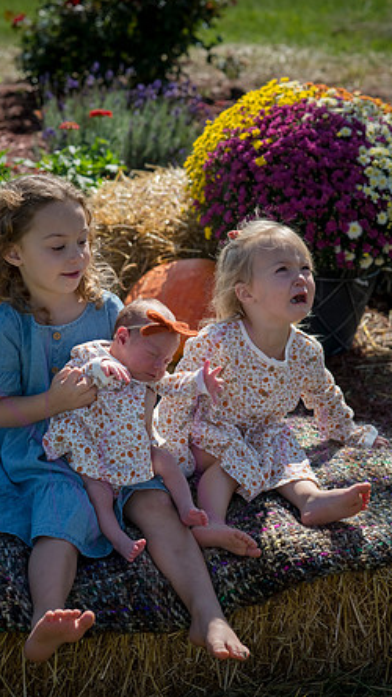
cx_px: 162
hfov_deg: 13.4
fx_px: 1665
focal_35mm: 90
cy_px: 346
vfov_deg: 23.7
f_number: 5.6
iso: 400
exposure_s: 1/1250
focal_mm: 85
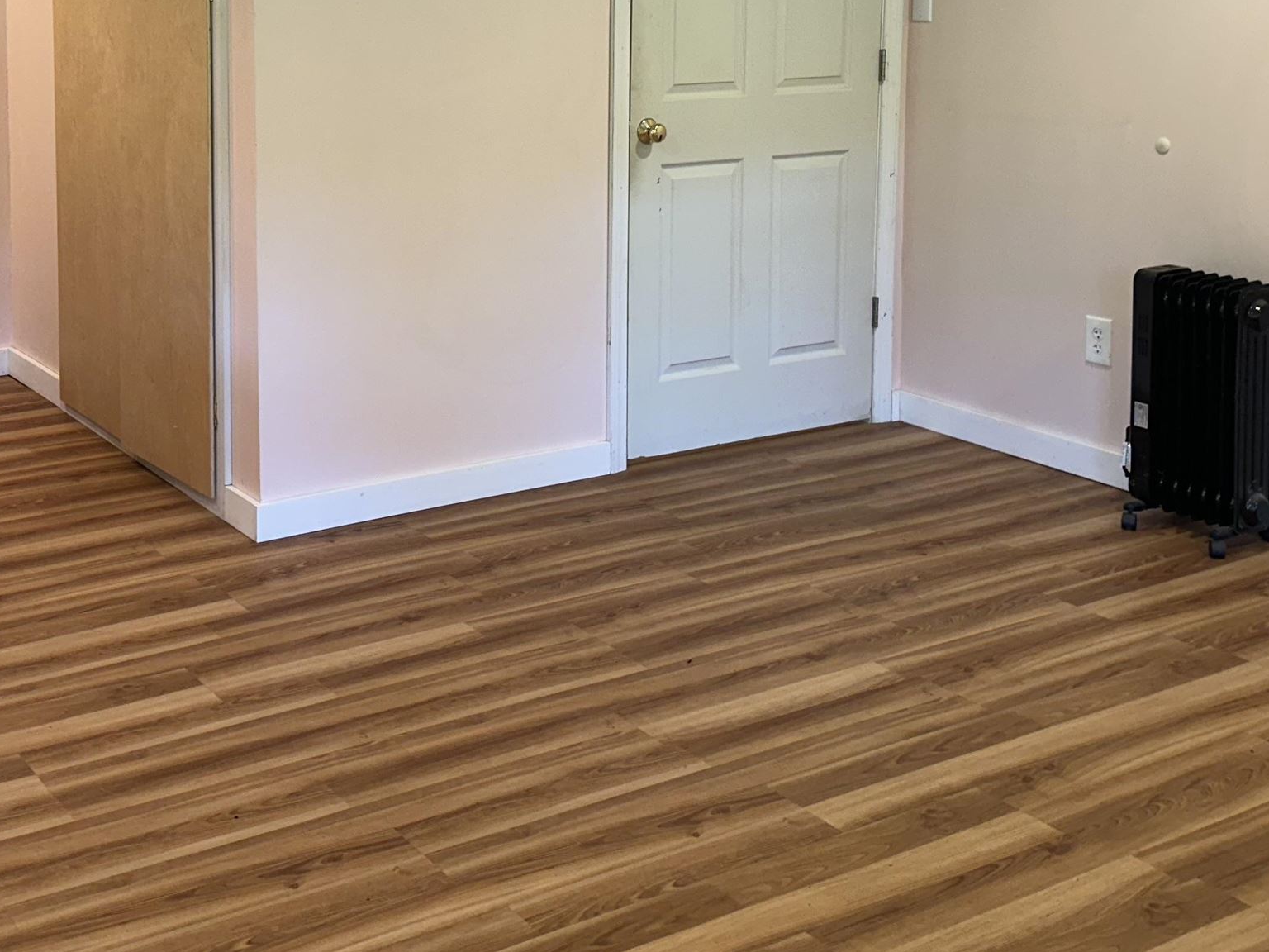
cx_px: 402
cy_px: 116
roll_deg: -0.3
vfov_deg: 29.2
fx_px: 1760
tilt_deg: -6.2
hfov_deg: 39.1
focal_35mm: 48
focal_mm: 6.86
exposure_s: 1/60
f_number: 1.78
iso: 125
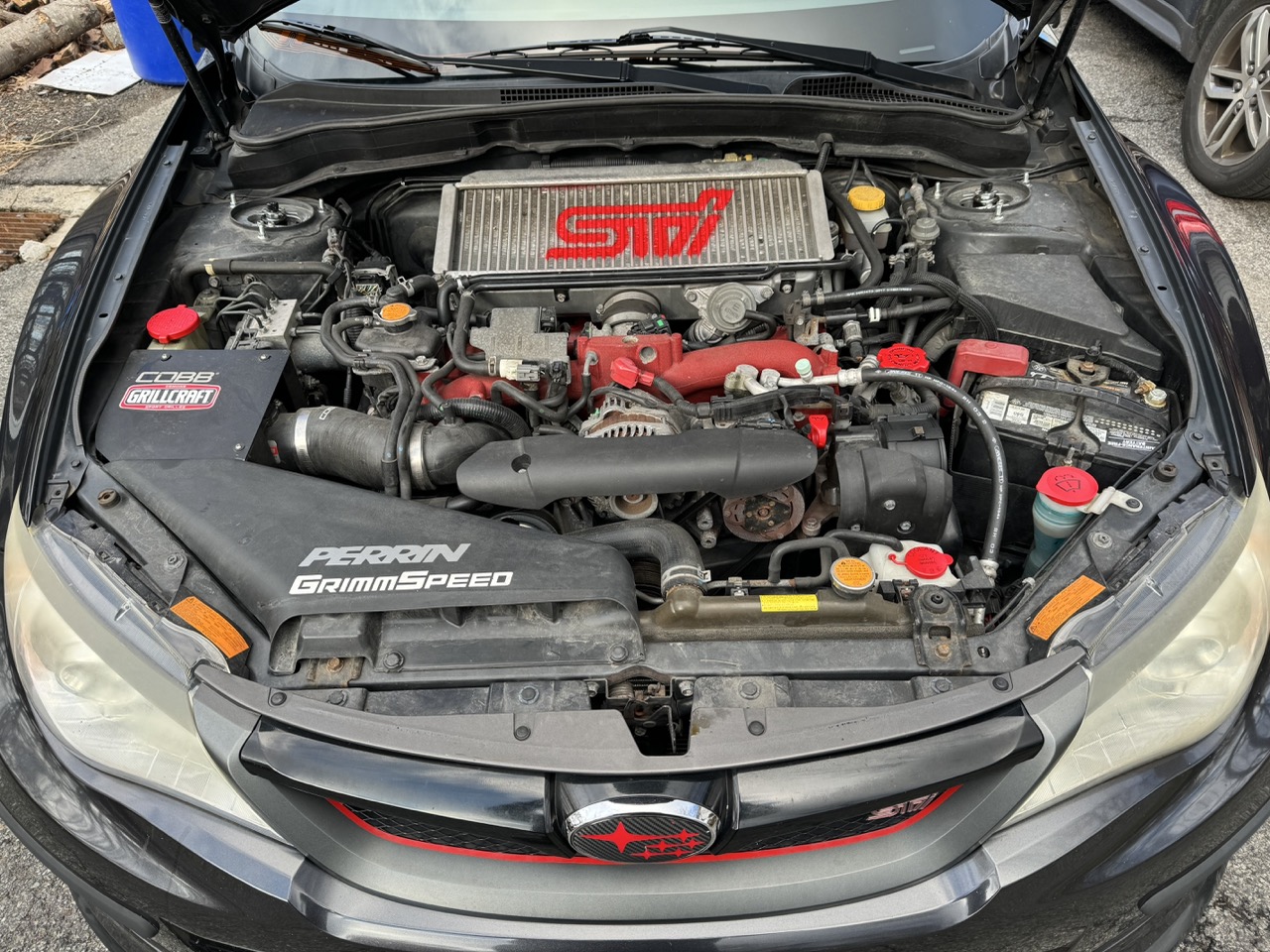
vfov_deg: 56.8
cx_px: 635
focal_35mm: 24
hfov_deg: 71.6
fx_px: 881
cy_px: 476
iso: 80
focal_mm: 6.86
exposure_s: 1/428
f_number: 1.78
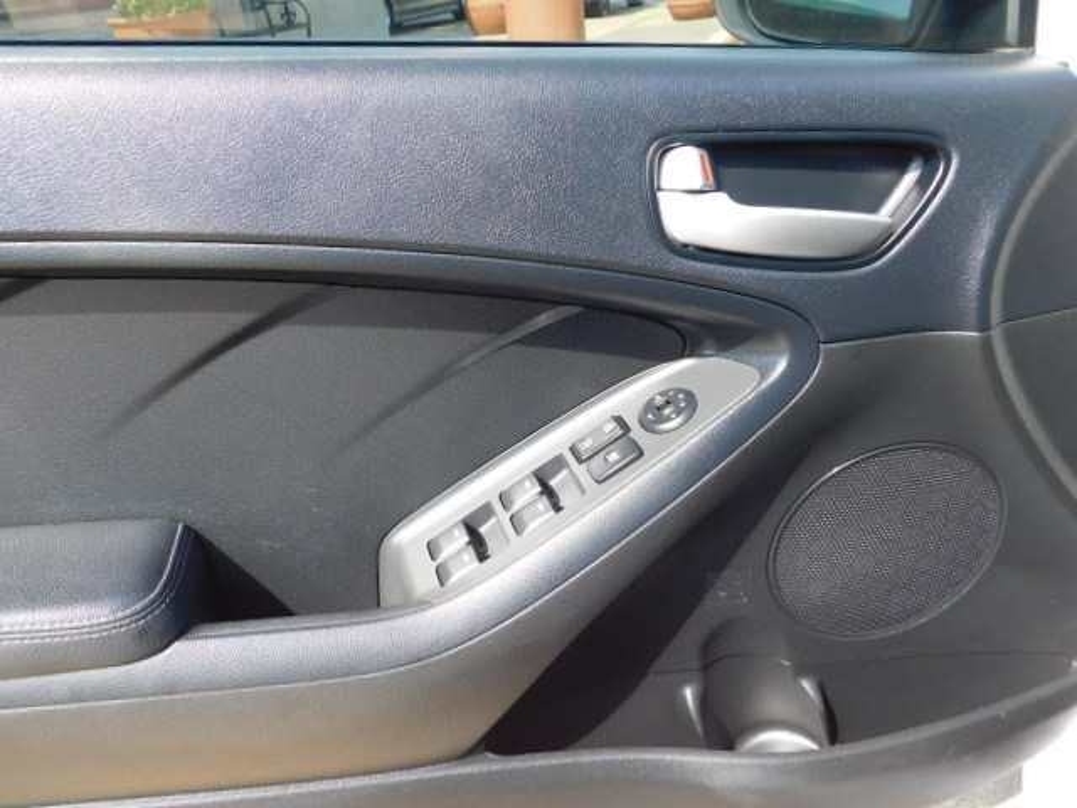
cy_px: 404
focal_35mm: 28
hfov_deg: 63.4
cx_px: 538
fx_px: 871
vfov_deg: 49.7
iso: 125
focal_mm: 4.9
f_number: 3.2
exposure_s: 1/160
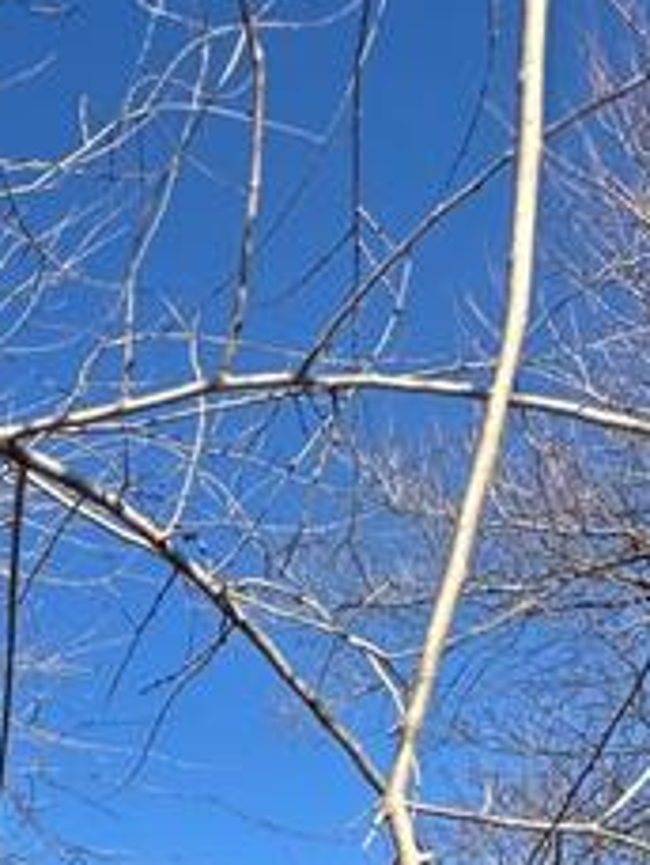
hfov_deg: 23.6
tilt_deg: +3.6
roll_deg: +1.5
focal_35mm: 47
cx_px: -363
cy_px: 1420
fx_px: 1176
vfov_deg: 25.1
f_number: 2.2
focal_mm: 2.22
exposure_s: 1/1052
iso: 40
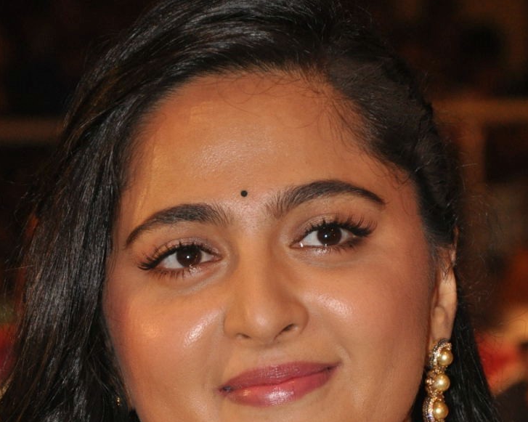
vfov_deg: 4.7
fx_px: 5077
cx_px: 267
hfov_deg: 6.0
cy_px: 476
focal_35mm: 325
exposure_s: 1/60
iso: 800
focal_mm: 105
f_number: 5.6
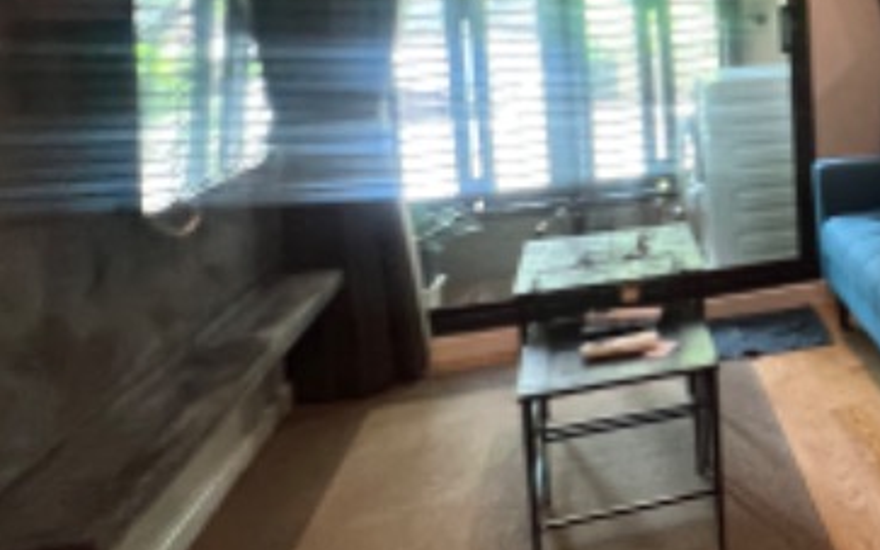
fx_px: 911
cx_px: 936
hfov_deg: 42.3
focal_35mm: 38
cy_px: 39
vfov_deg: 31.7
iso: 400
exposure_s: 1/50
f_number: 1.8
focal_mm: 1.57
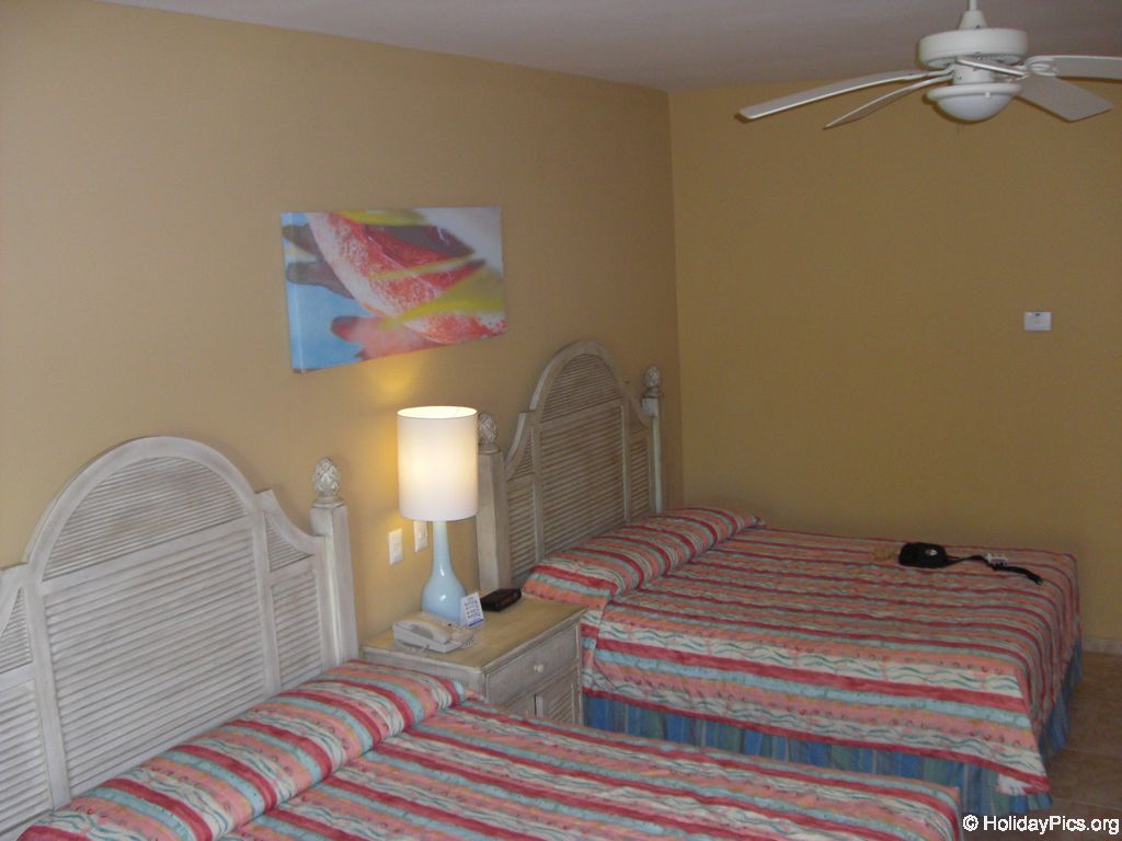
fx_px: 1232
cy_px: 420
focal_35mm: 38
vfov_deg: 37.7
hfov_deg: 49.0
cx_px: 561
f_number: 2.7
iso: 200
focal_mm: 6.2
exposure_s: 1/60
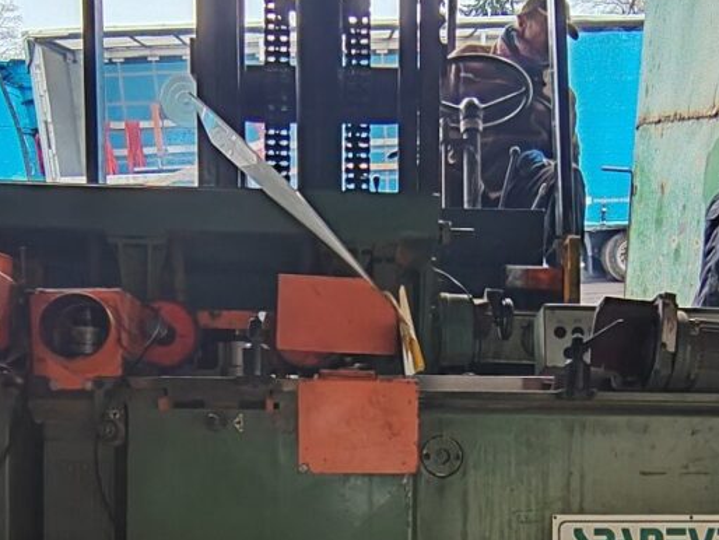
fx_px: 1060
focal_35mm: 51
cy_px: 477
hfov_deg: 37.4
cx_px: 419
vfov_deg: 27.6
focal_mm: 2.16
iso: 1000
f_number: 2.2
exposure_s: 1/25
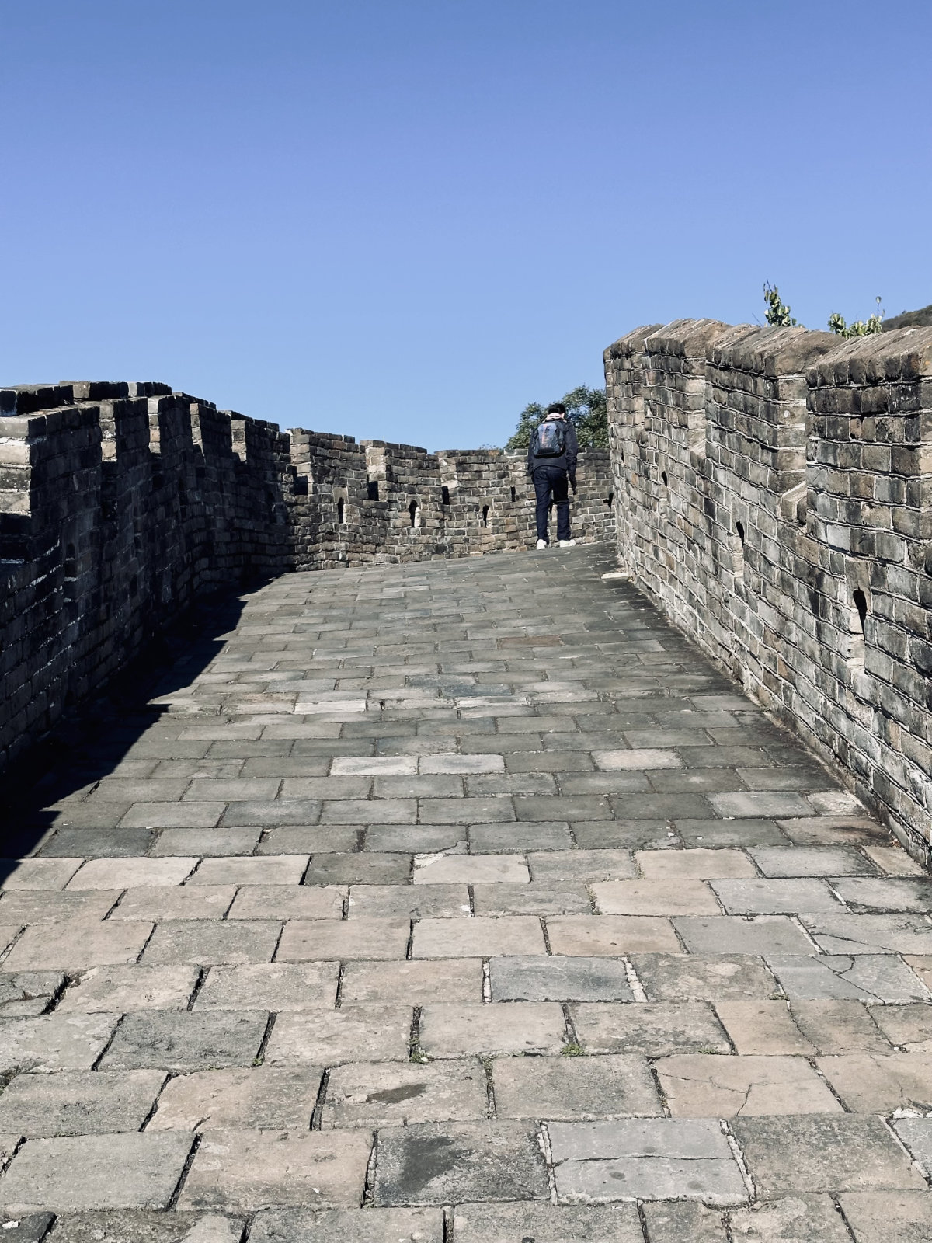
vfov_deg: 39.7
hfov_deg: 30.3
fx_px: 1723
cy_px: 622
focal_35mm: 48
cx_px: 466
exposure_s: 1/3257
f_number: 1.8
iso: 64
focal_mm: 6.9
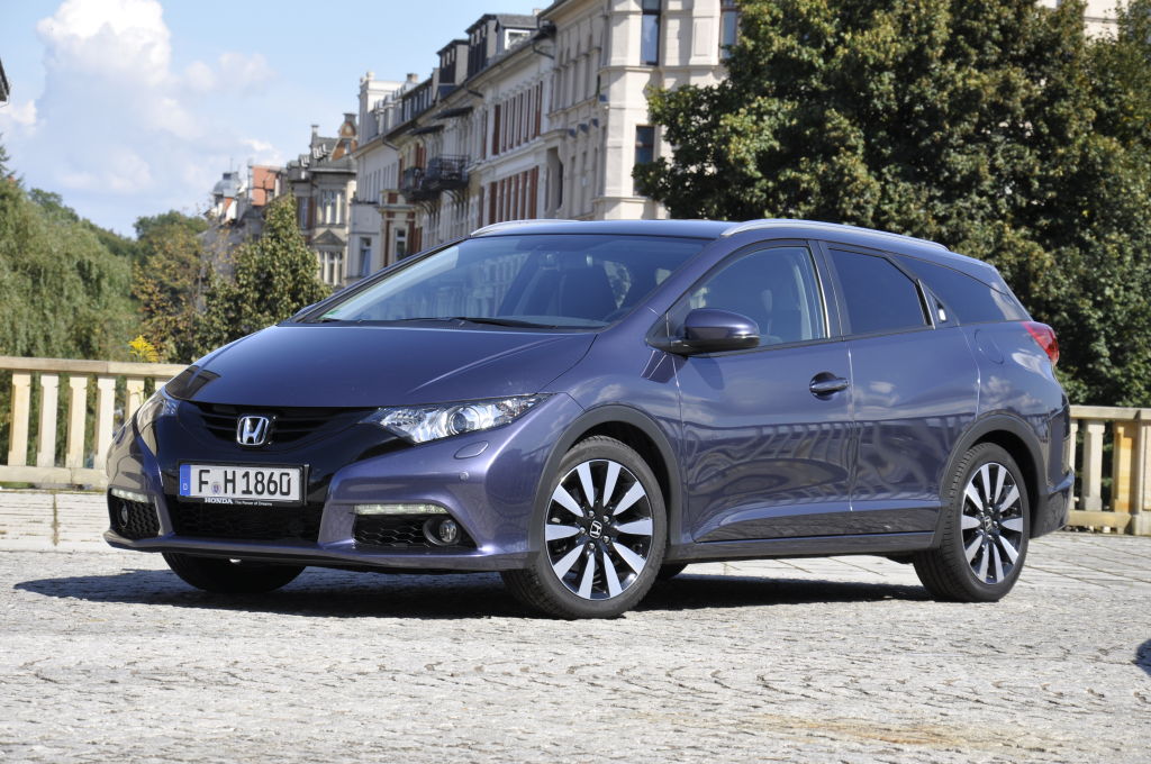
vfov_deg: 11.4
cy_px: 382
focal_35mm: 120
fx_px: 3832
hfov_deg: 17.1
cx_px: 576
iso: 200
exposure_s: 1/320
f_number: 9
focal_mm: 80
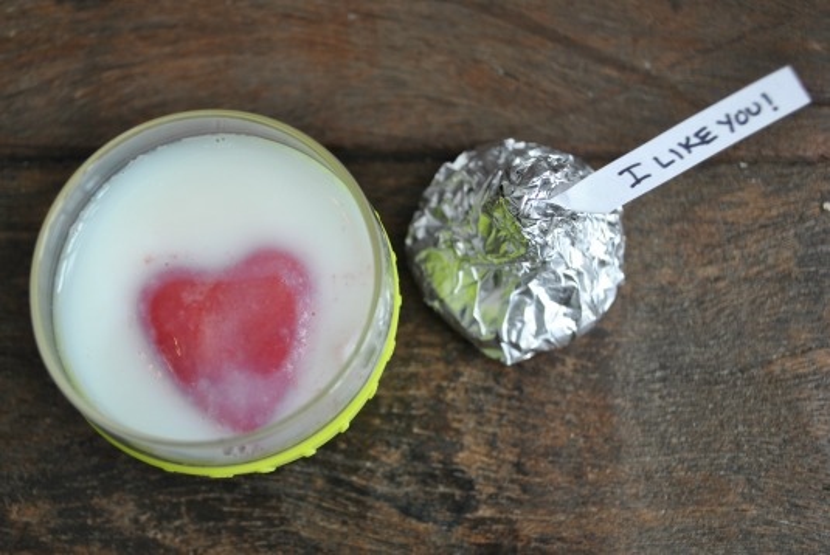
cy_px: 278
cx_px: 415
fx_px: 1039
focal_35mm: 45
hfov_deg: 43.6
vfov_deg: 29.9
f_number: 4.5
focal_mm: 30
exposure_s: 1/40
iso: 200
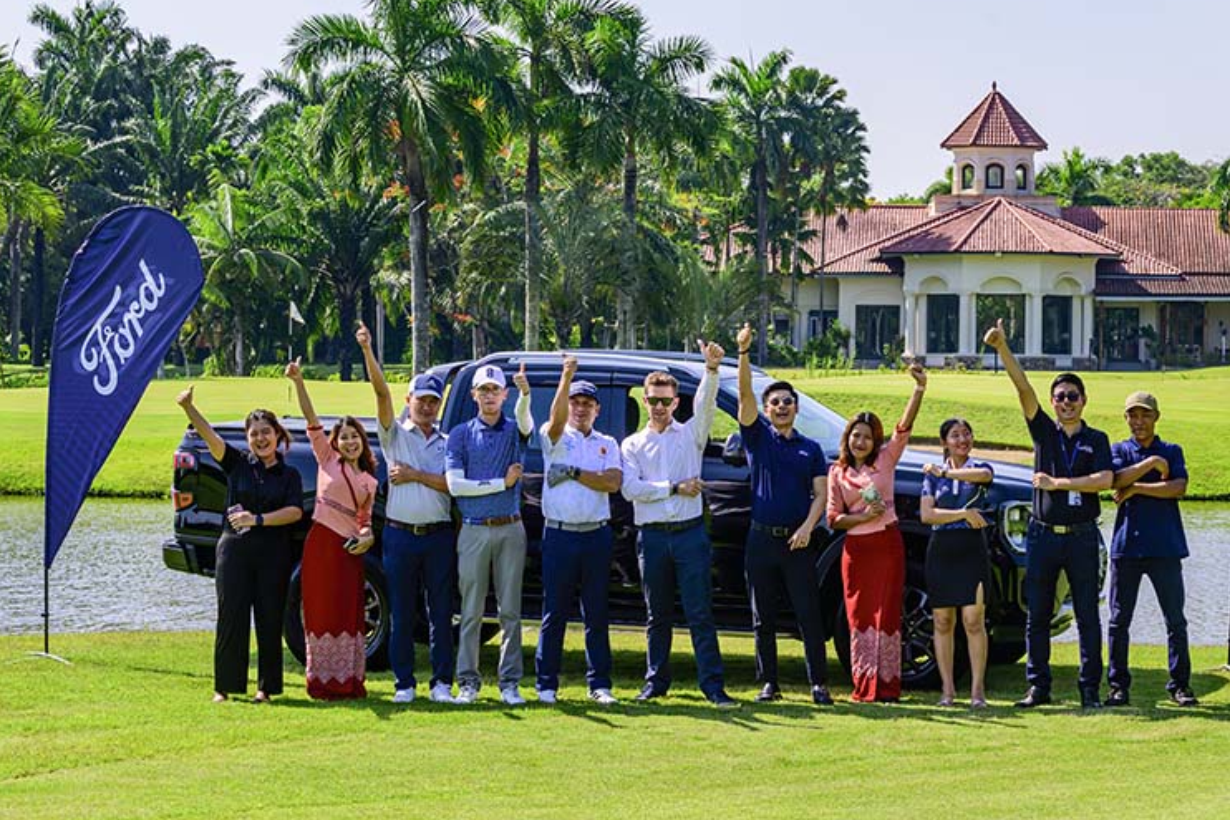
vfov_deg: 12.5
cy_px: 371
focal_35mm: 110
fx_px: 3759
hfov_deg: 18.6
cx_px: 728
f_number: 9
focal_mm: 85
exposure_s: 1/500
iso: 250
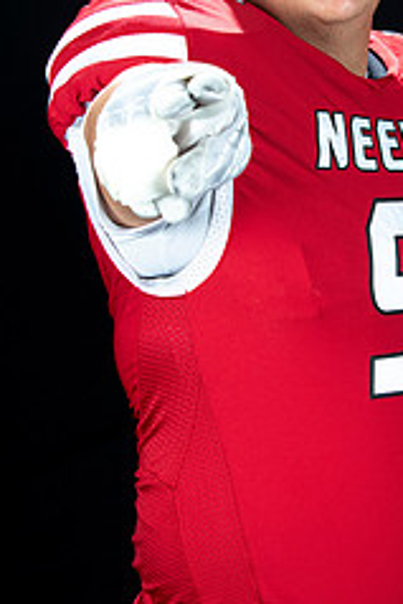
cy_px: 221
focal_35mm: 104
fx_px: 1744
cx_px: 340
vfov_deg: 19.6
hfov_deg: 13.1
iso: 320
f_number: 9
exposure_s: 1/160
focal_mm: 55
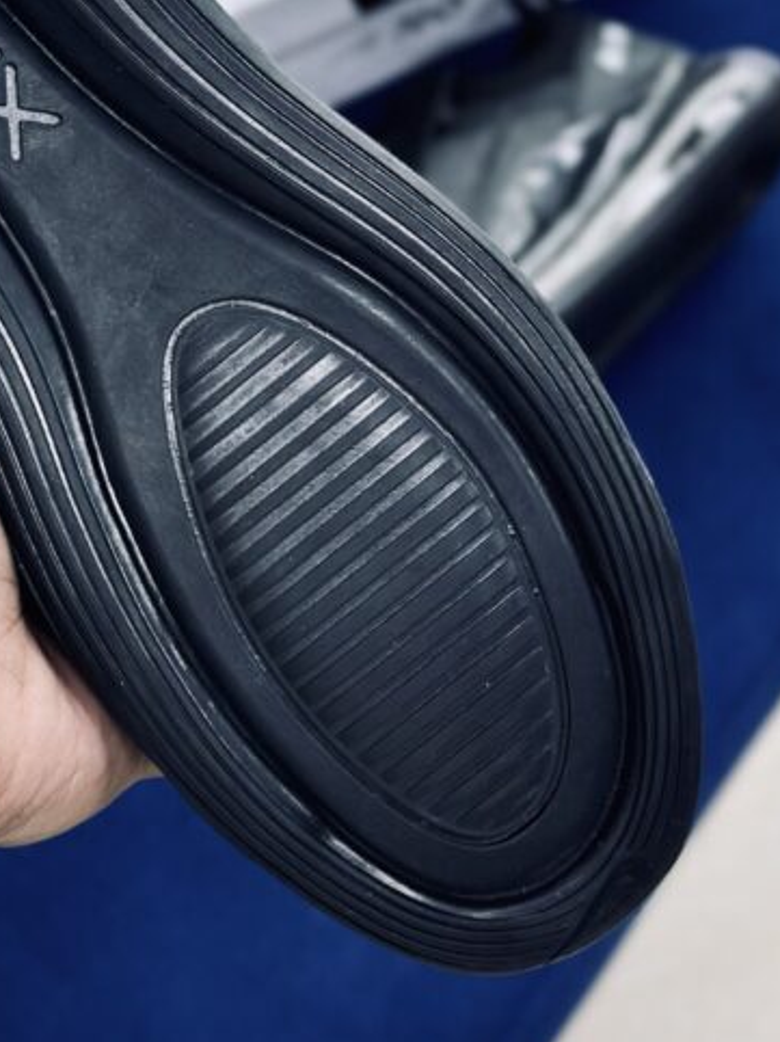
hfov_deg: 15.7
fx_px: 2797
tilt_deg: -58.0
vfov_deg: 21.0
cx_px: 106
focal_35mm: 93
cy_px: 312
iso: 80
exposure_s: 1/100
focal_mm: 6.86
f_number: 1.78
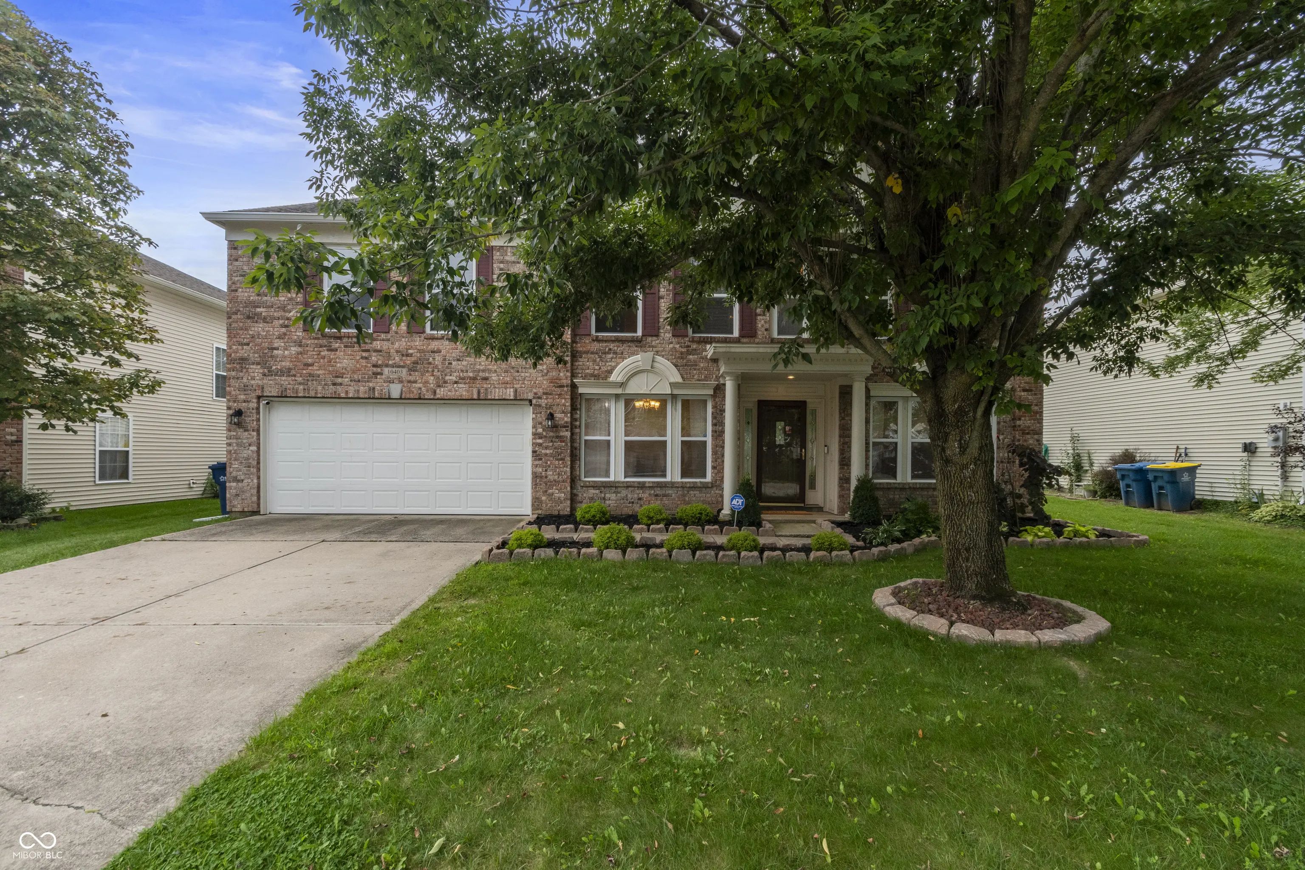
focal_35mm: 15
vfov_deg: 77.3
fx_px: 544
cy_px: 435
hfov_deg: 100.4
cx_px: 652
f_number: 11
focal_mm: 10
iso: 400
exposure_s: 1/25
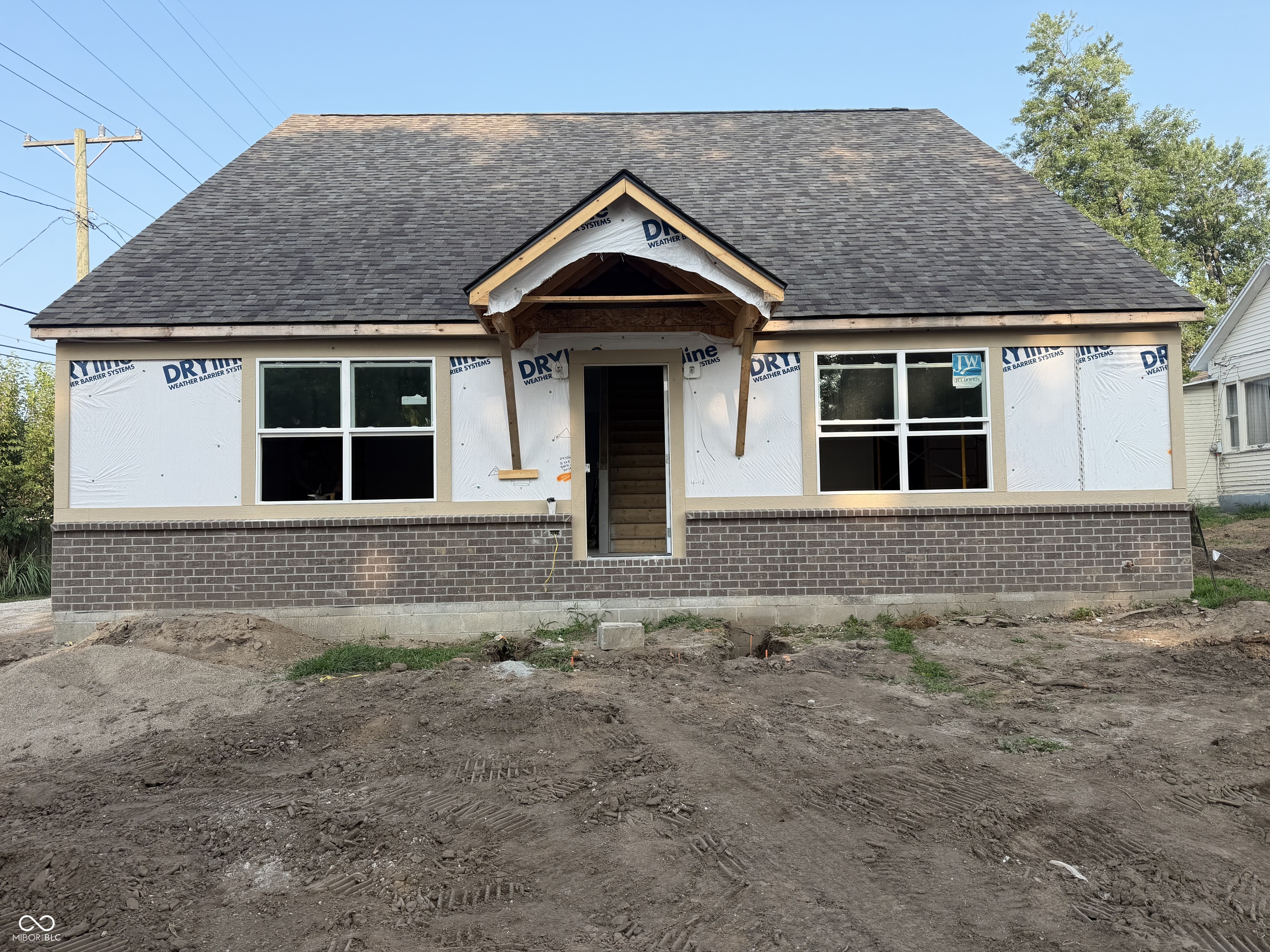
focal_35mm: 24
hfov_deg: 71.6
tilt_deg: +2.9
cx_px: 635
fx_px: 881
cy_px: 476
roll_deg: +1.4
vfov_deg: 56.8
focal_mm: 6.76
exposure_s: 1/1174
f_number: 1.78
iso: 80
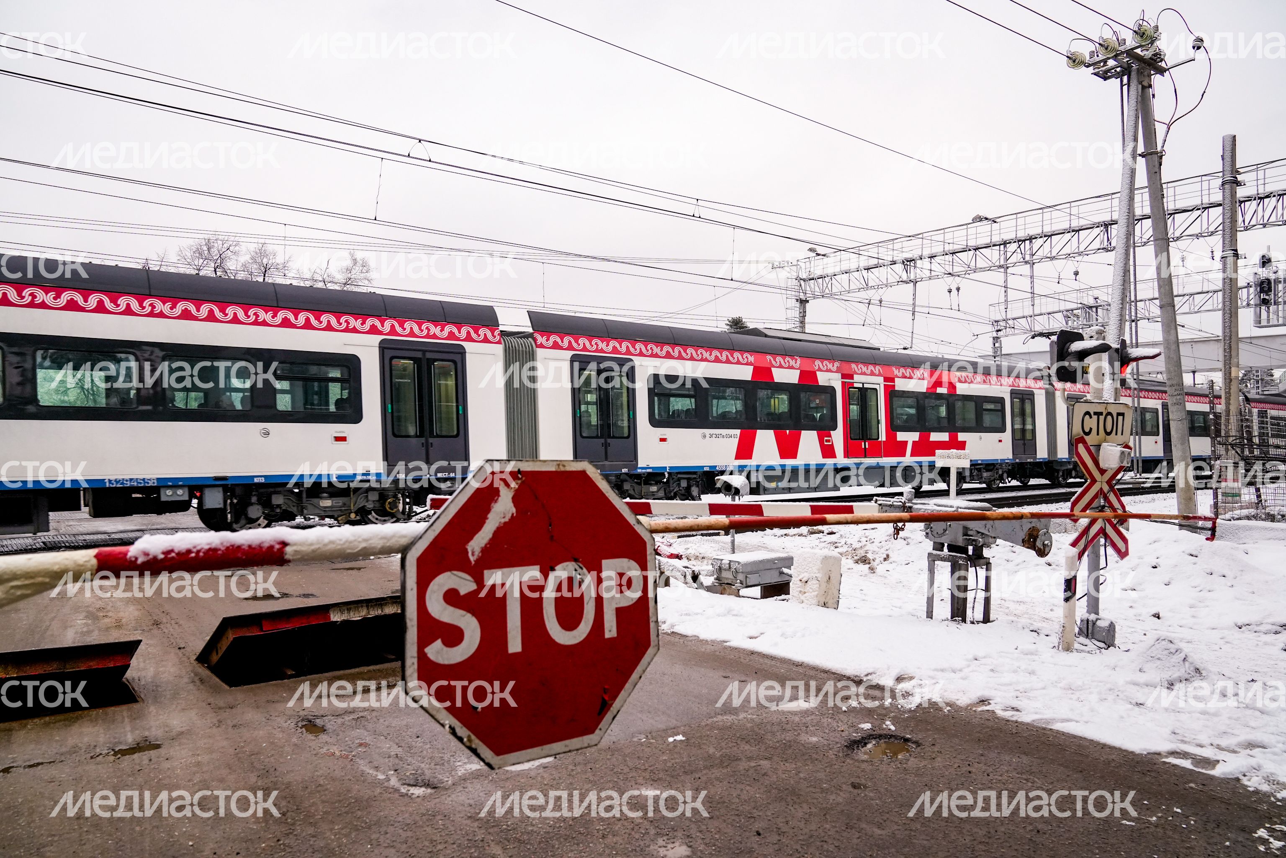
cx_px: 643
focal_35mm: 24
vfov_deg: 53.1
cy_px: 429
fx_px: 857
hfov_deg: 73.7
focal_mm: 24
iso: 1600
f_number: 5
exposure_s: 1/640
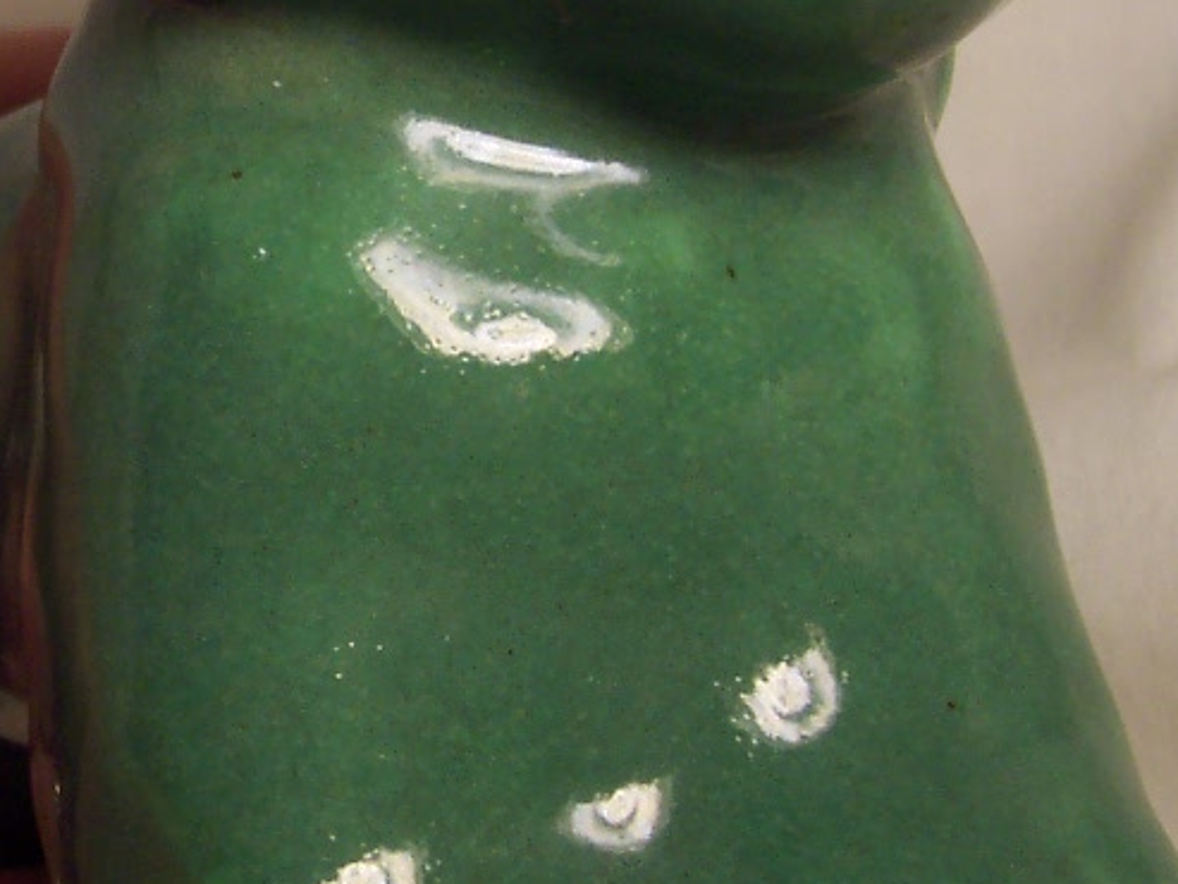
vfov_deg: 16.4
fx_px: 3063
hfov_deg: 21.5
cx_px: 244
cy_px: 270
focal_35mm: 90
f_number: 2.8
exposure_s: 1/250
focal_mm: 5.6
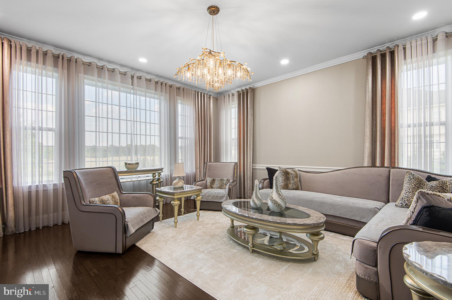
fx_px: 201
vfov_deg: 73.7
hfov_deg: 96.8
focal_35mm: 16
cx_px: 226
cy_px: 150
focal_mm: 16
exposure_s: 1/5
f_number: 10
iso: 250
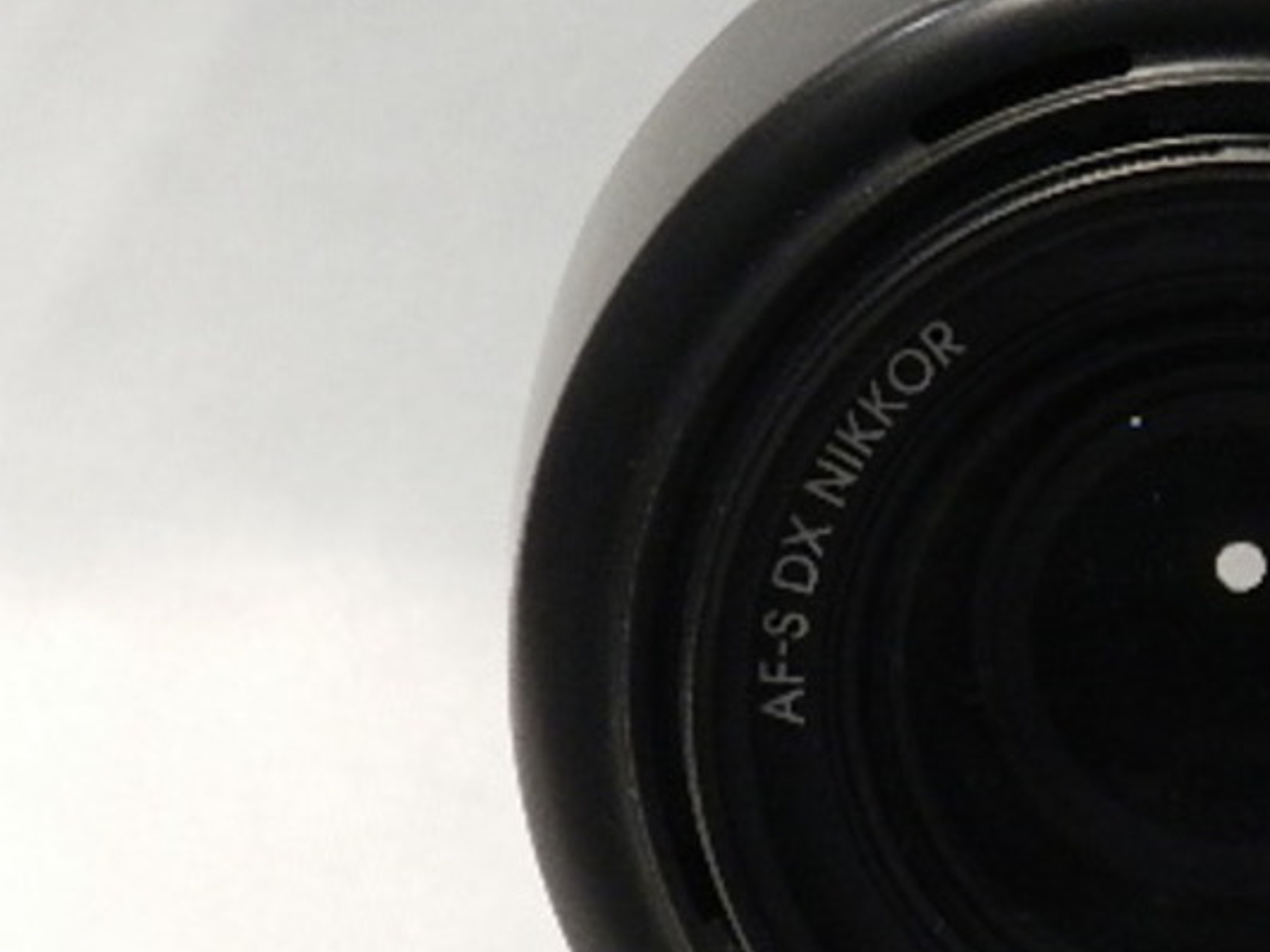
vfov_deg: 7.8
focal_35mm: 190
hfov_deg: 10.3
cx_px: 1244
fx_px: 6969
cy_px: 610
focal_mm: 14.9
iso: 800
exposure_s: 1/100
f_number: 4.4
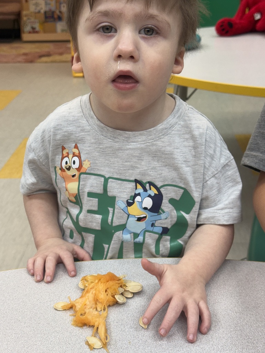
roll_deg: +0.9
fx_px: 490
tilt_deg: -22.6
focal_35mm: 48
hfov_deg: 30.3
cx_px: 132
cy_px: 176
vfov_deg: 39.7
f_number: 1.78
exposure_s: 1/120
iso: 80
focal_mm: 6.76
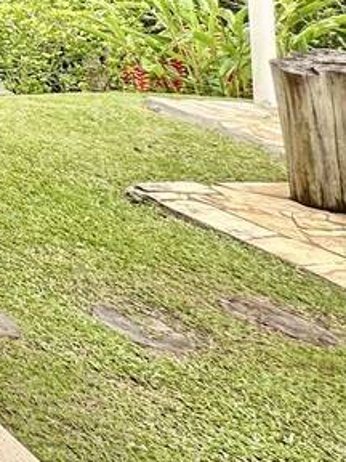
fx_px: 933
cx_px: -665
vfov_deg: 23.1
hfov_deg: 11.8
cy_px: -205
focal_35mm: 70
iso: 40
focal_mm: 2.22
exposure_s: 1/229
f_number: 2.2
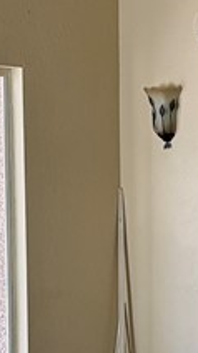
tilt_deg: -5.2
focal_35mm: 137
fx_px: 1281
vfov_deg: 15.6
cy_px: 290
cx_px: 298
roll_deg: -0.1
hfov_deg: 8.6
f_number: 1.6
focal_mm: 5.96
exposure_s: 1/126
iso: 32
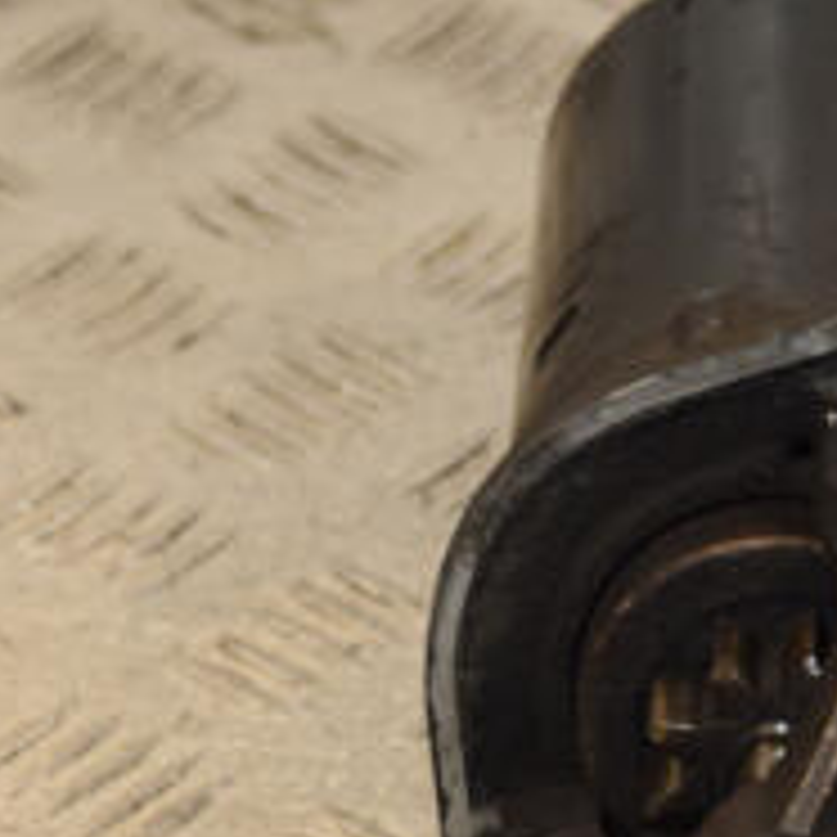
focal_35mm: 255
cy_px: 428
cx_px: 648
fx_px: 6976
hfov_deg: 6.9
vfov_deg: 6.9
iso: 800
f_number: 5.6
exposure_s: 1/200
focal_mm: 62
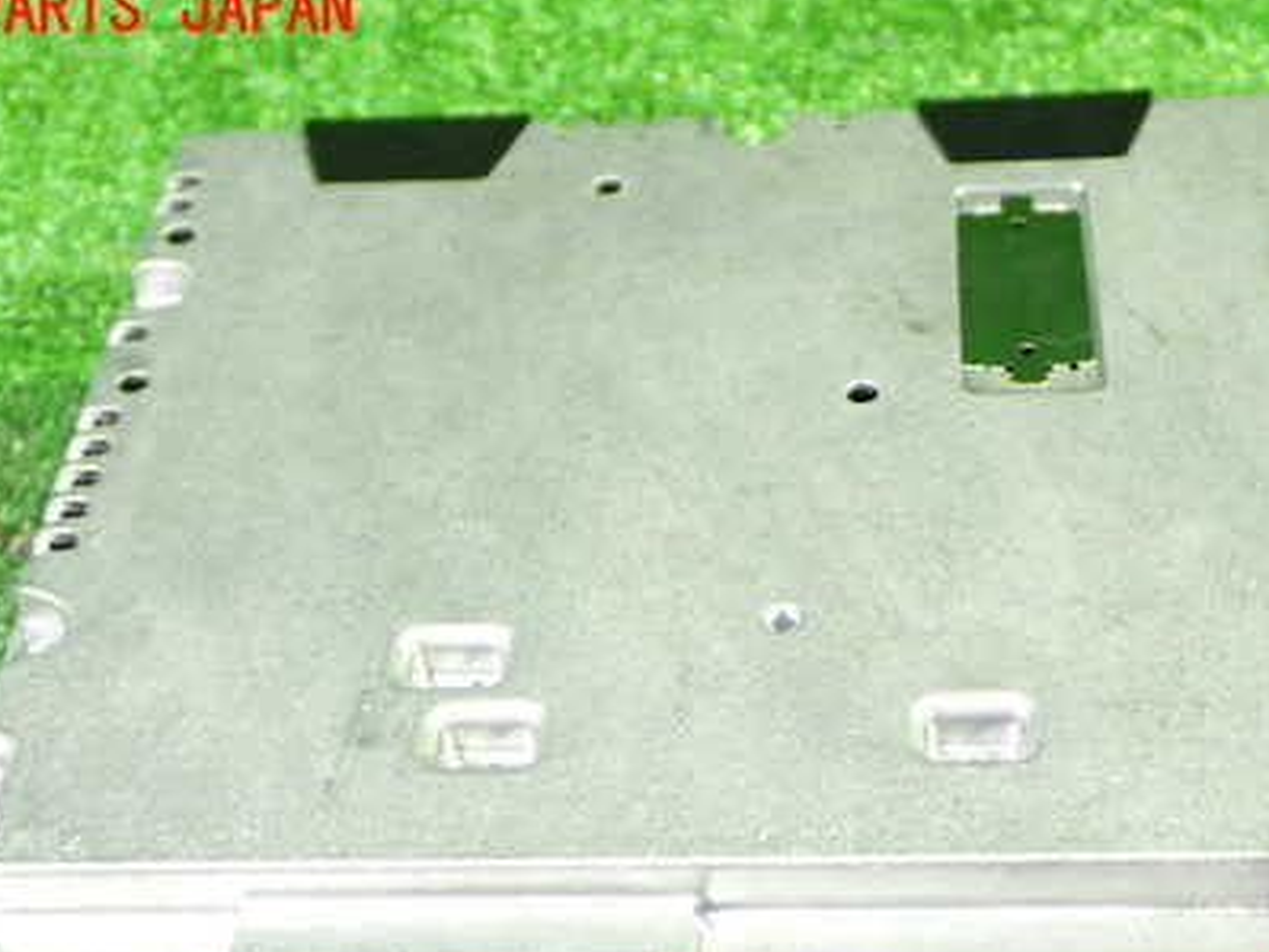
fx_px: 2274
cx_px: 732
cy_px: 690
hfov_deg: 31.1
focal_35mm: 62
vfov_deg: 23.5
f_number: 2.8
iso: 800
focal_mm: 7.31
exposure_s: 1/15
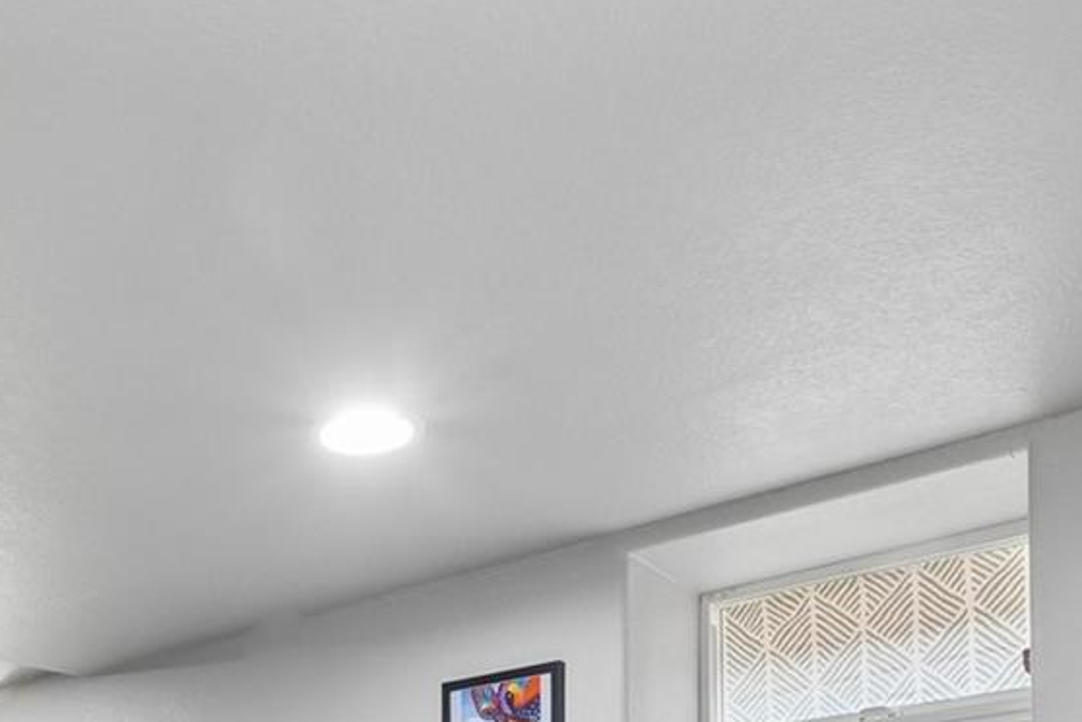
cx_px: 143
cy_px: 996
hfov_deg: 42.3
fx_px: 1292
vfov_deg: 25.6
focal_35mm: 43
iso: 800
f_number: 8
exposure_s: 1/5
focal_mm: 10
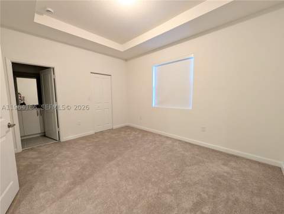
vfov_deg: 94.6
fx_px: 99
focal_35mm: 12
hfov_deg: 110.5
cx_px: 142
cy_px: 107
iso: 58
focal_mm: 2.02
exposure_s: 1/40
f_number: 1.7
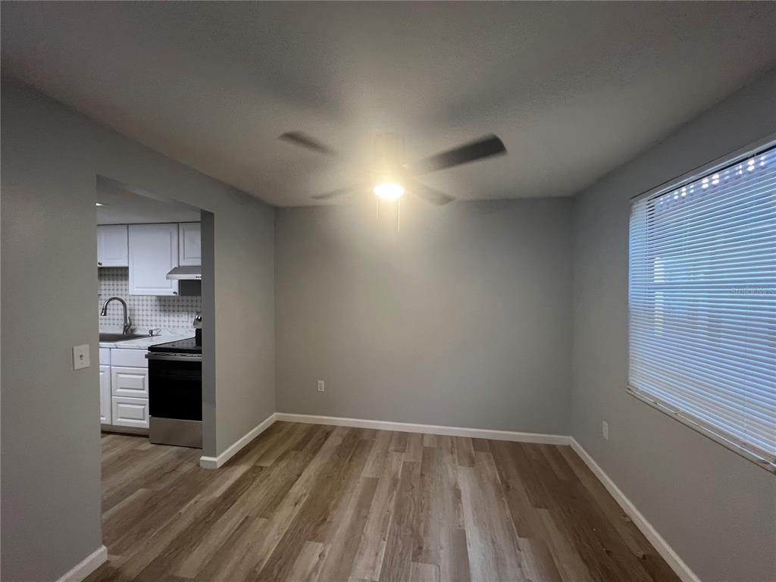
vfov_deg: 89.9
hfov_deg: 106.2
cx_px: 388
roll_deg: -0.5
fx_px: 291
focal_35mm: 13
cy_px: 291
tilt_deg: +0.3
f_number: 1.8
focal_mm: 1.57
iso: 160
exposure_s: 1/60
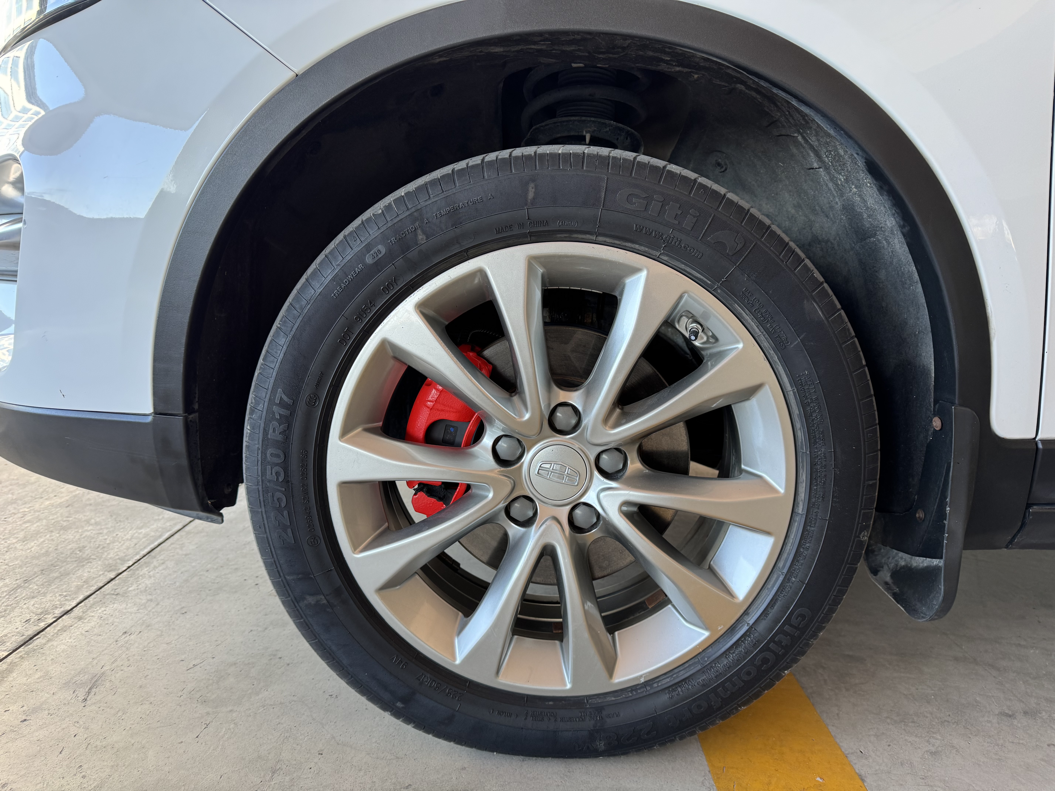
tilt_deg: -8.5
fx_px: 731
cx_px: 528
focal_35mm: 24
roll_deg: -1.5
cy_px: 396
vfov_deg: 56.8
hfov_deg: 71.6
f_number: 1.78
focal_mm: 6.76
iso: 125
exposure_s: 1/121
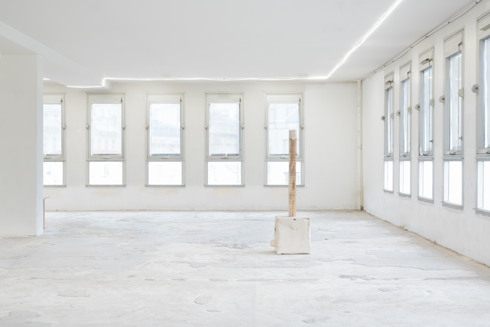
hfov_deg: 40.3
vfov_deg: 27.5
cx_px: 245
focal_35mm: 49
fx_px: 667
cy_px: 164
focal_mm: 49
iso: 400
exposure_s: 1/13
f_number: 4.5
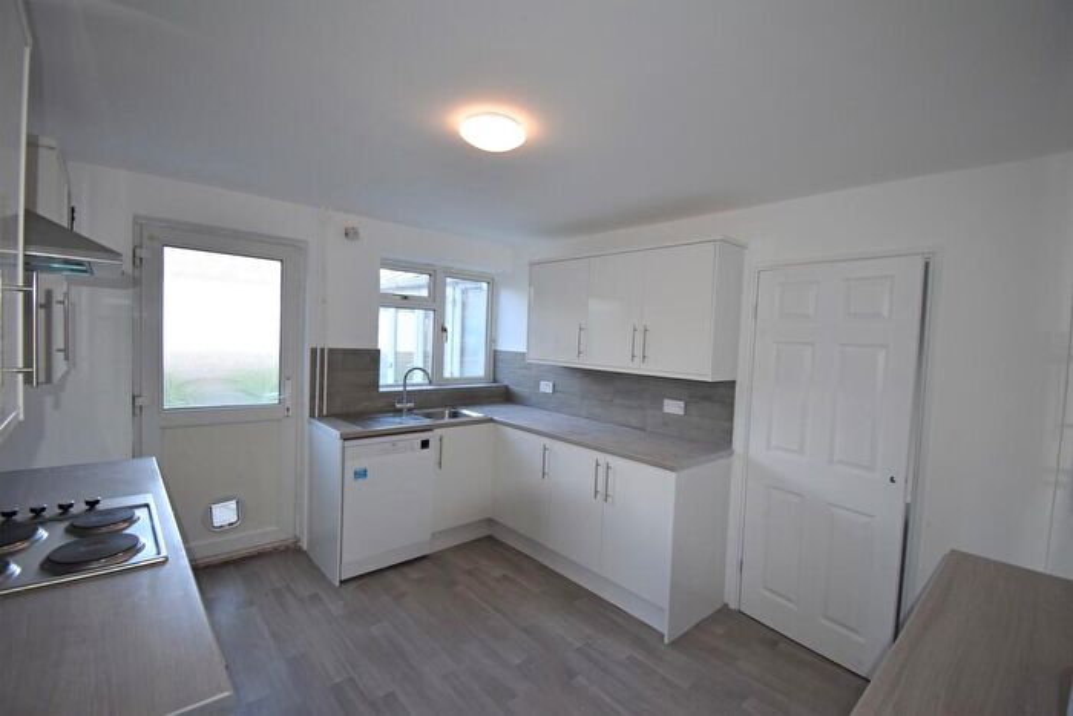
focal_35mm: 15
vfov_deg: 77.4
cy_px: 358
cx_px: 536
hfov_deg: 100.4
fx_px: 447
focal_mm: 10
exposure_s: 1/200
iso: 450
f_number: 5
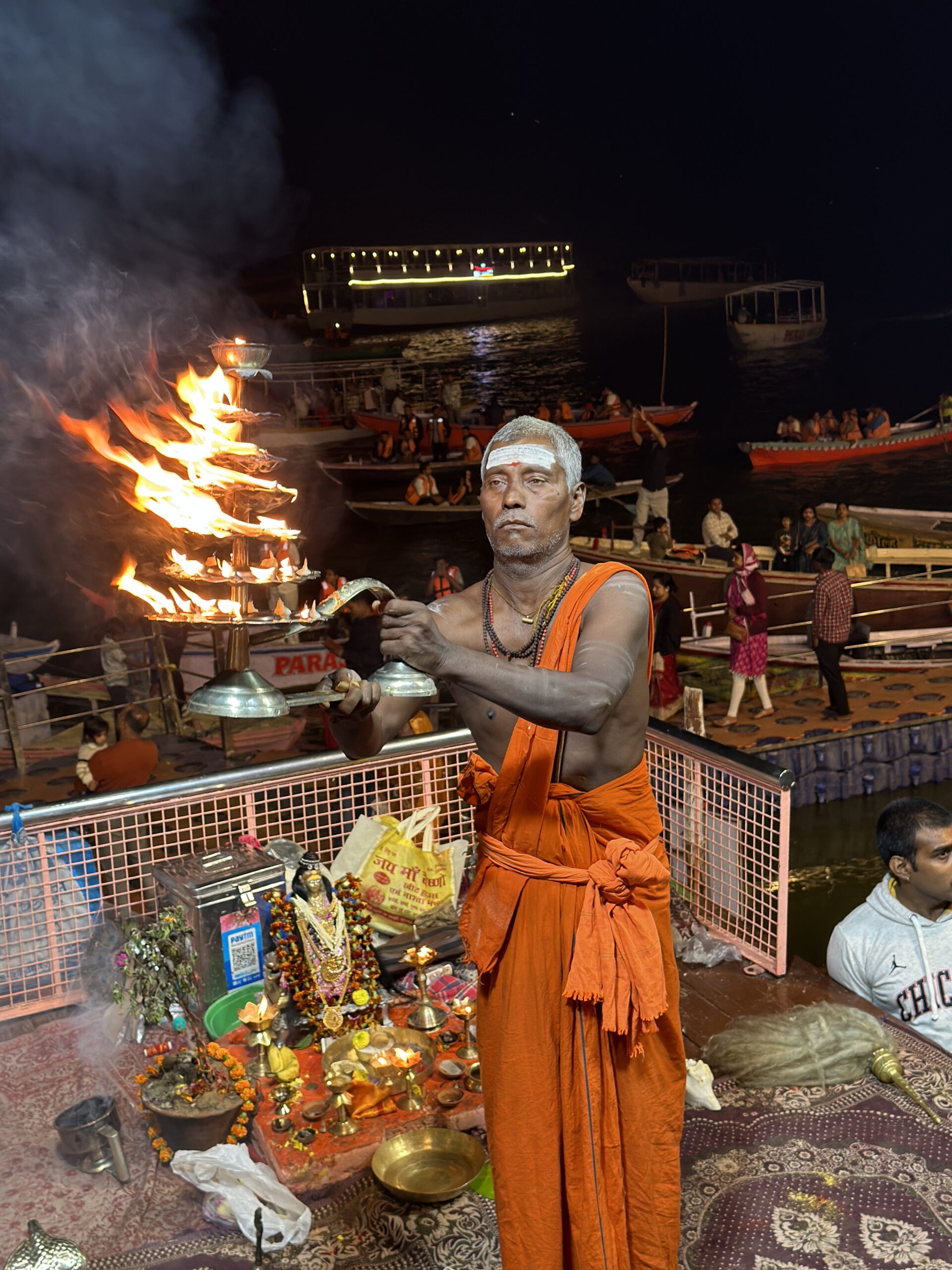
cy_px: 635
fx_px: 1760
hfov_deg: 30.3
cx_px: 476
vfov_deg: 39.7
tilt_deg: -12.8
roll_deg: +3.1
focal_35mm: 48
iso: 100
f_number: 1.78
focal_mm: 6.86
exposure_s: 1/100
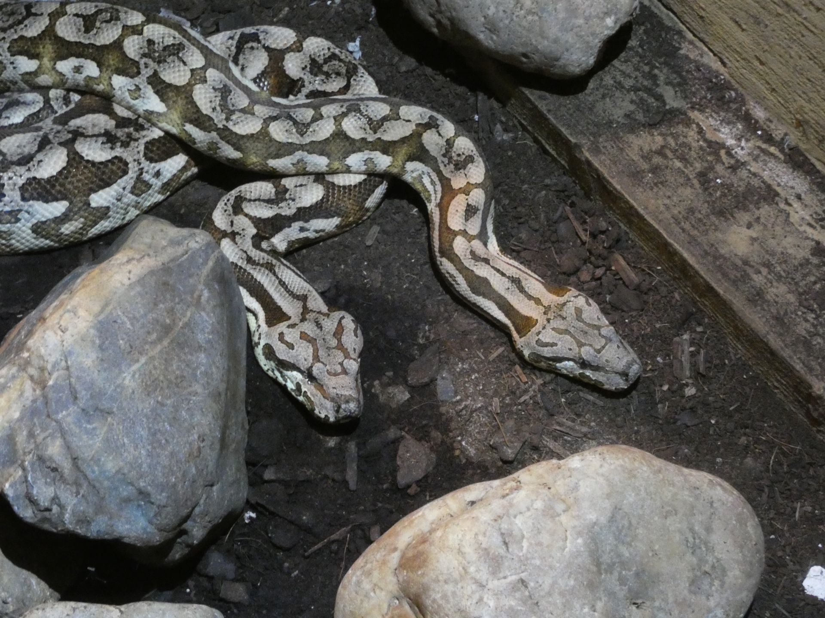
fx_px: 2979
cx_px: 412
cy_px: 309
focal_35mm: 125
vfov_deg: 11.9
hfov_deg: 15.8
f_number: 5.2
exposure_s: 1/10
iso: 1600
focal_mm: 22.4
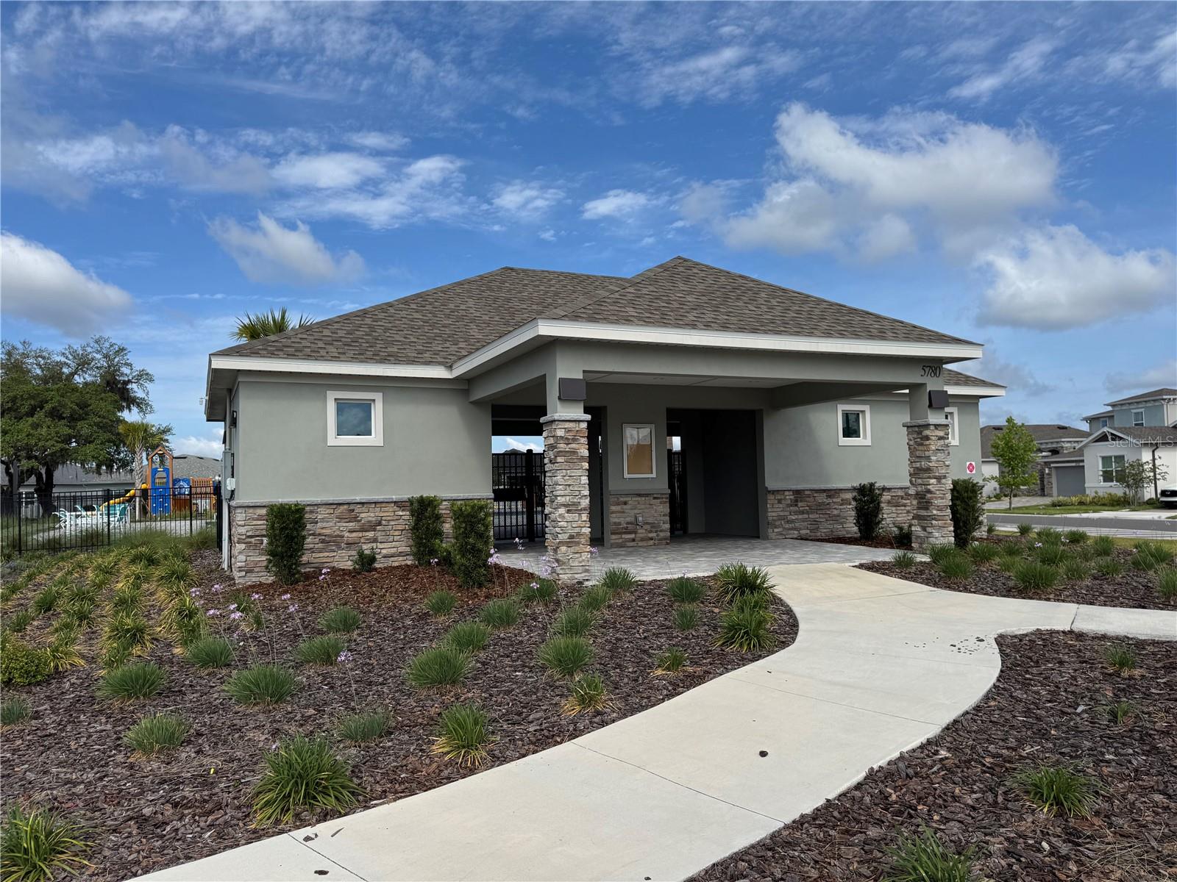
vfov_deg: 56.8
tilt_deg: +1.9
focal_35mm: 24
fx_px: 816
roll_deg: +1.6
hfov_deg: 71.6
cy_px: 441
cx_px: 588
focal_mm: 6.76
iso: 80
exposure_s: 1/5814
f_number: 1.78
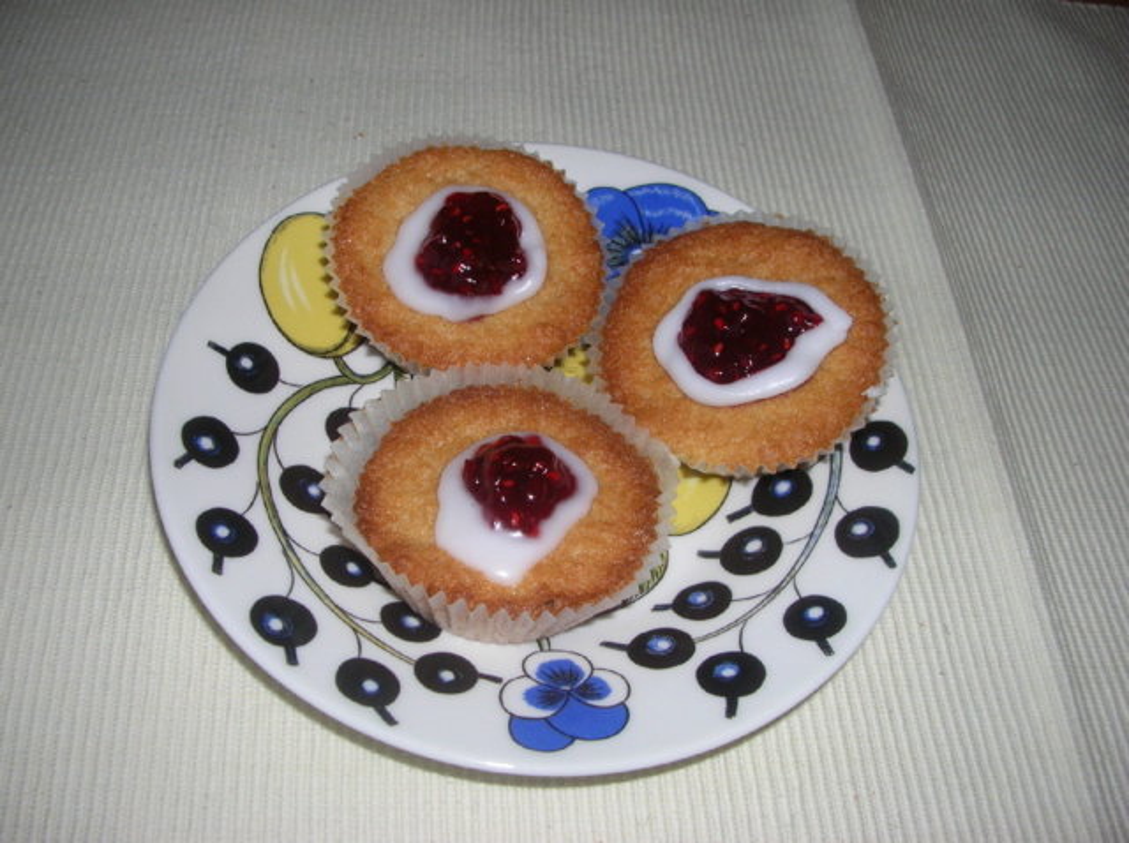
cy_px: 422
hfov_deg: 52.7
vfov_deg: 40.6
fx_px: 1140
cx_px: 564
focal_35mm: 35
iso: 50
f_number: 2.8
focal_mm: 5.8
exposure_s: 1/60.1
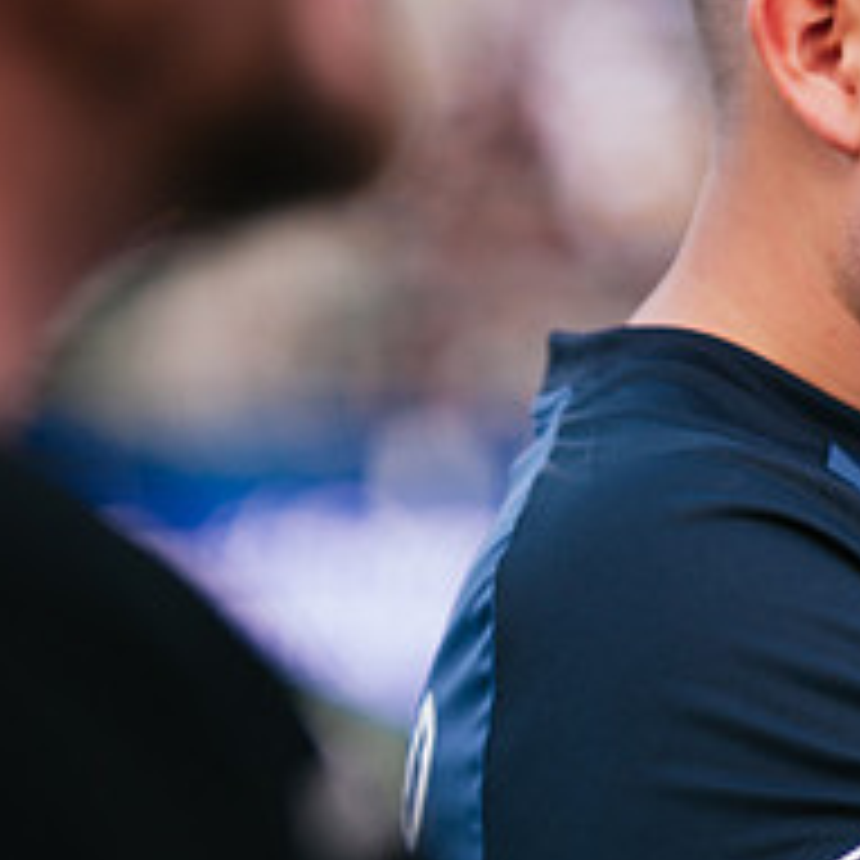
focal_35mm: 361
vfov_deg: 4.9
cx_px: 1135
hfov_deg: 4.8
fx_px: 10147
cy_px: 324
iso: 250
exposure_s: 1/640
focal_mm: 140
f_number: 2.8
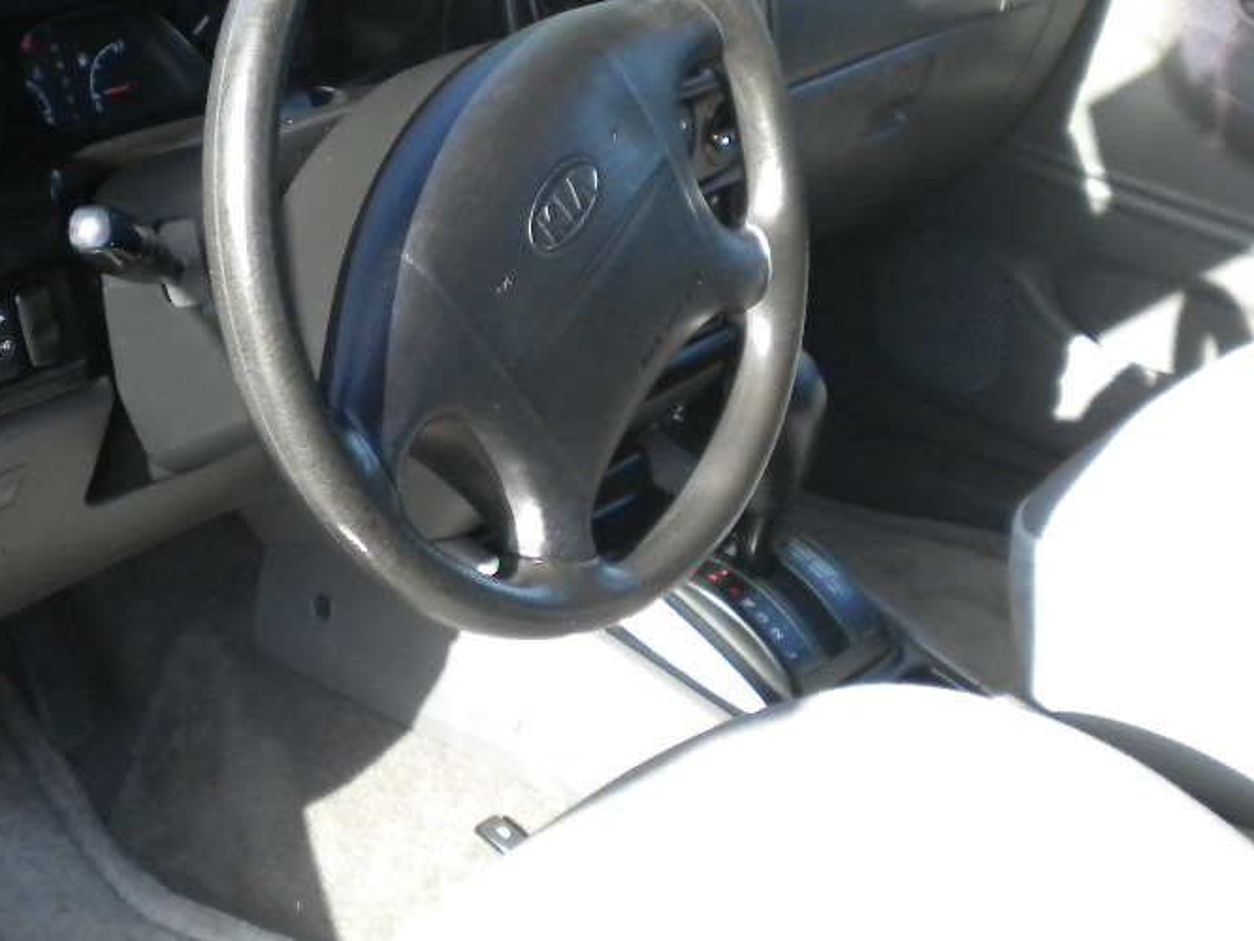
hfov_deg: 30.4
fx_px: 2283
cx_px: 382
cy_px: 254
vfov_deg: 23.1
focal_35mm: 63
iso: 400
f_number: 3.5
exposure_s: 1/498
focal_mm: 7.4
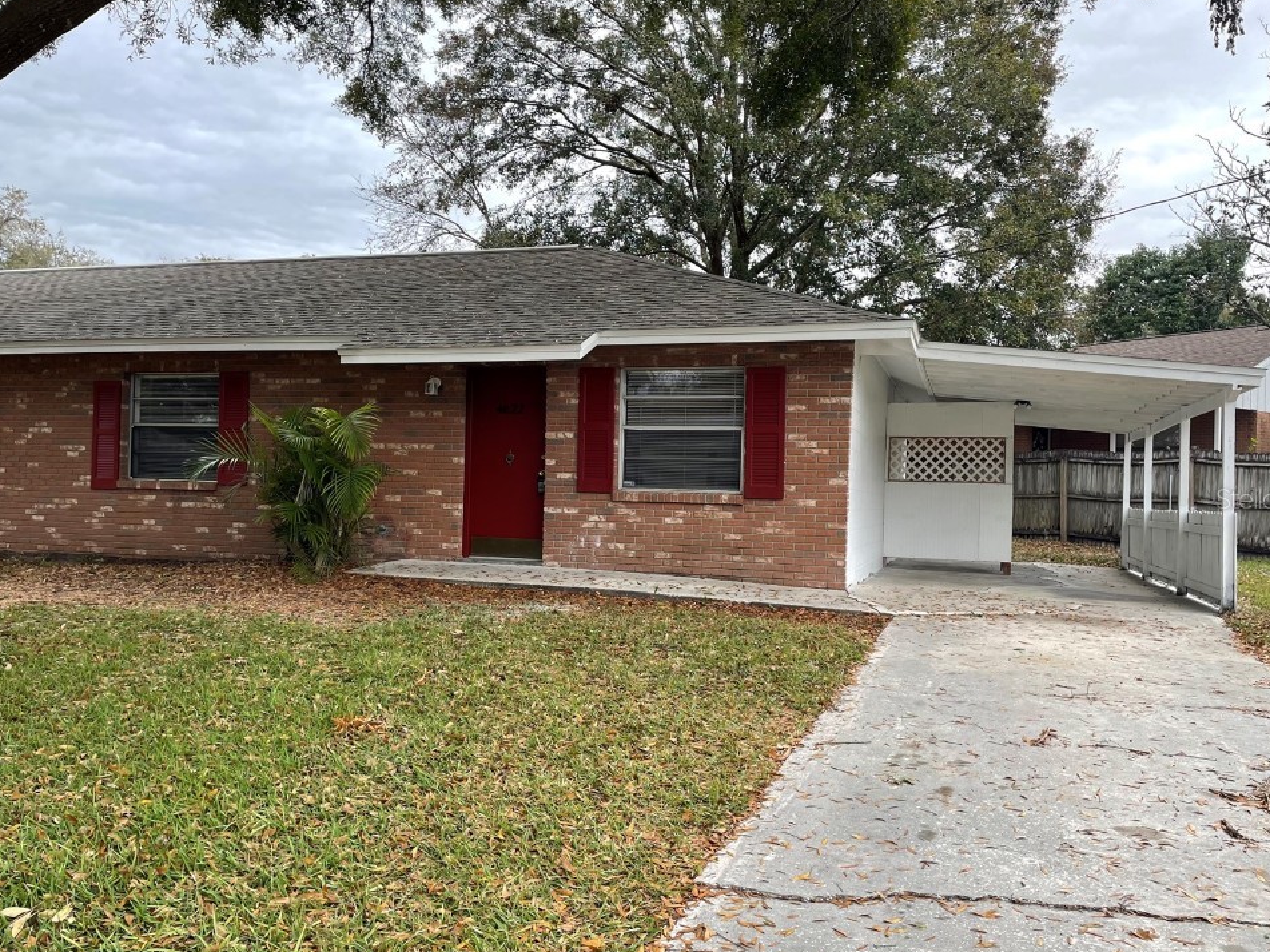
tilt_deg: -0.4
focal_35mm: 28
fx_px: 1027
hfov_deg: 63.4
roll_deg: -1.5
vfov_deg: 49.7
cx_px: 658
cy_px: 498
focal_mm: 4.2
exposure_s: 1/235
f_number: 1.6
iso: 32
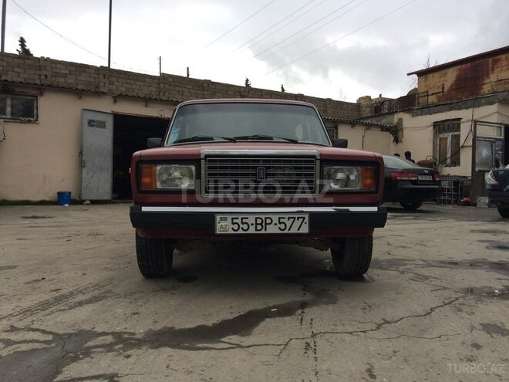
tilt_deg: -1.7
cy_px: 191
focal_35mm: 29
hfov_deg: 61.7
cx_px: 254
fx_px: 426
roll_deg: -0.7
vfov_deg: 48.2
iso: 50
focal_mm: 4.15
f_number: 2.2
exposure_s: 1/100
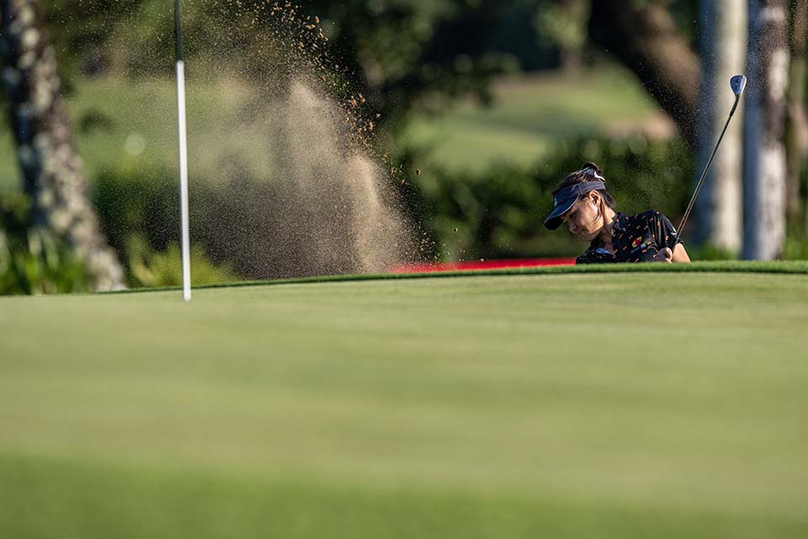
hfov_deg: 5.2
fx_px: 8977
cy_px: 270
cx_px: 404
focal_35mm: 400
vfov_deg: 3.4
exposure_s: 1/2000
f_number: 4.5
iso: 360
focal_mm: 400
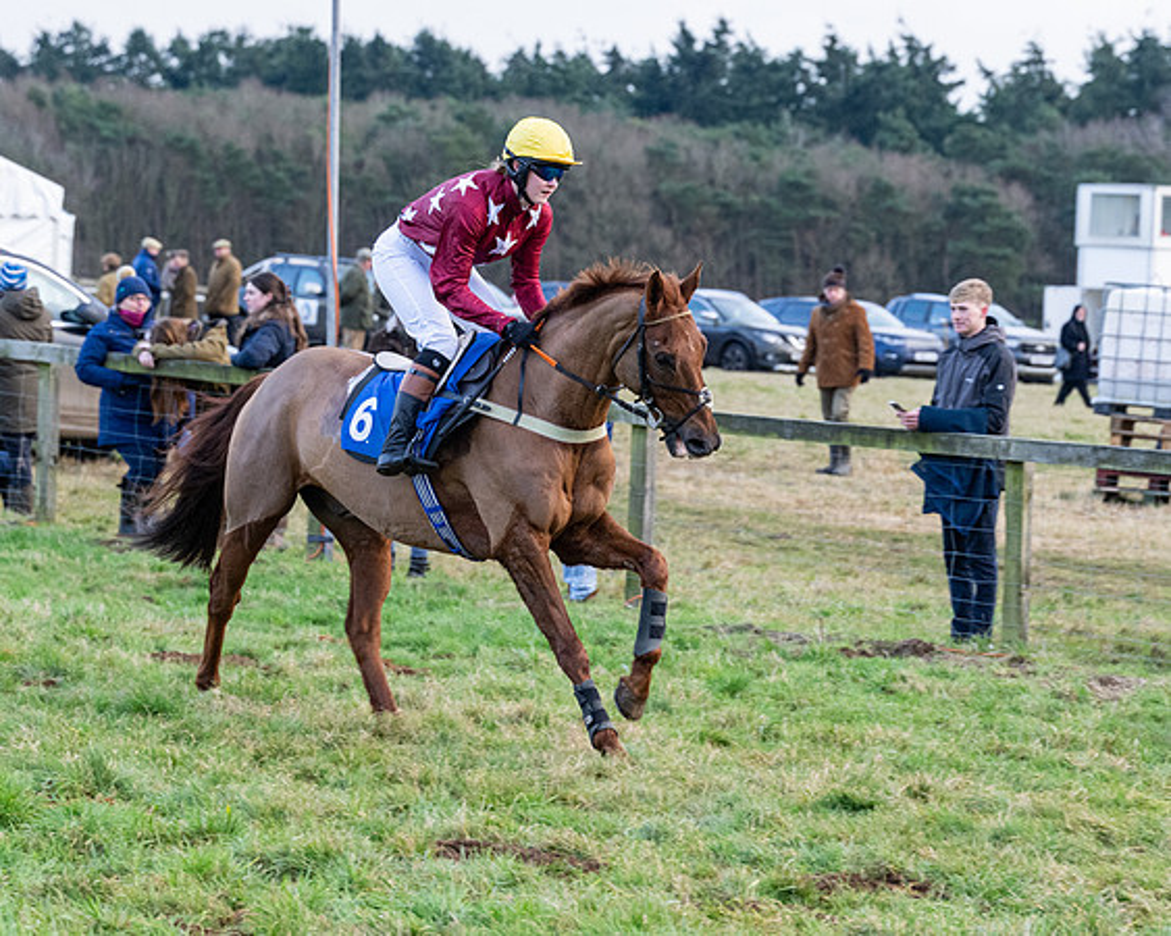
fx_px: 4957
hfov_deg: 13.5
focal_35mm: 143
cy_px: 468
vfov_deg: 10.8
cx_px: 586
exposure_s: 1/500
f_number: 4
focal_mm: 85
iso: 1250
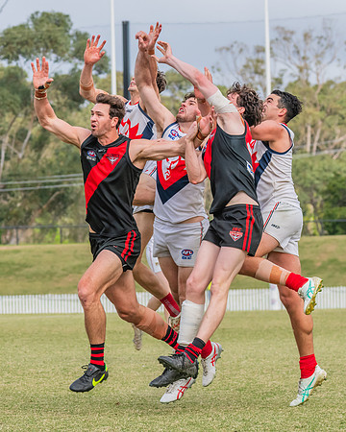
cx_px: 129
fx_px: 3630
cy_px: 176
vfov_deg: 6.8
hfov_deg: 5.5
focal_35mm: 284
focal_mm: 170
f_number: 9
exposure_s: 1/1250
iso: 800
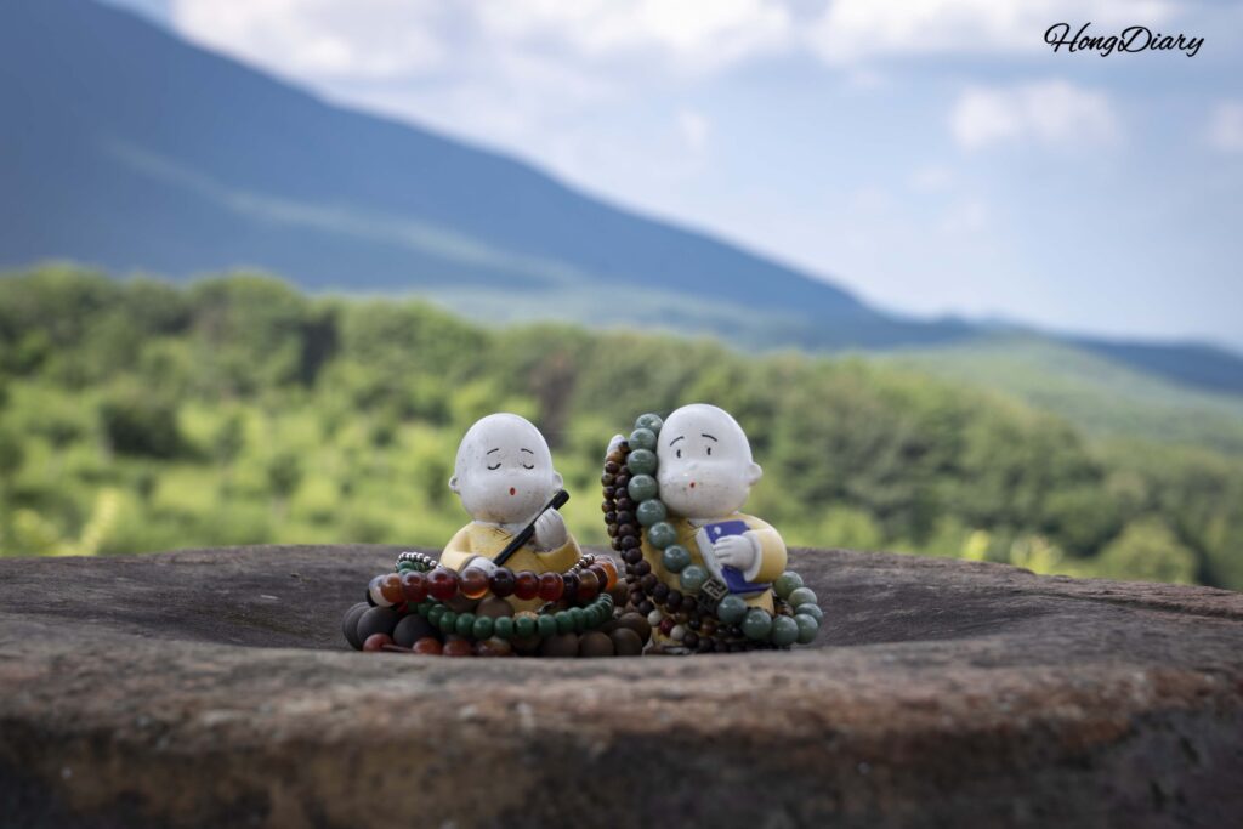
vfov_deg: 22.6
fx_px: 2072
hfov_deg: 33.4
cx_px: 622
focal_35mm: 60
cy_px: 414
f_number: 9
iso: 100
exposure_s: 1/100
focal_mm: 60
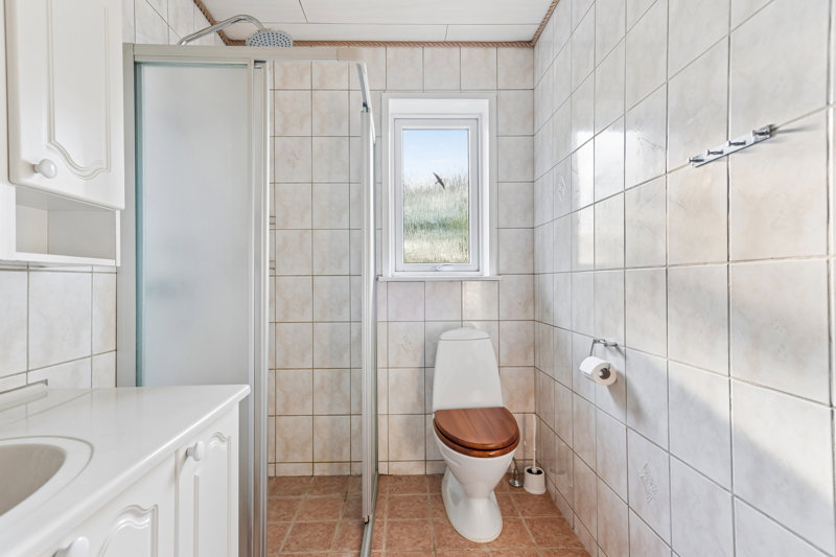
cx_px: 418
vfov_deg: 73.7
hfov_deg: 96.7
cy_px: 278
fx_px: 371
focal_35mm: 16
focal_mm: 16
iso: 400
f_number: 4
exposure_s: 1/50
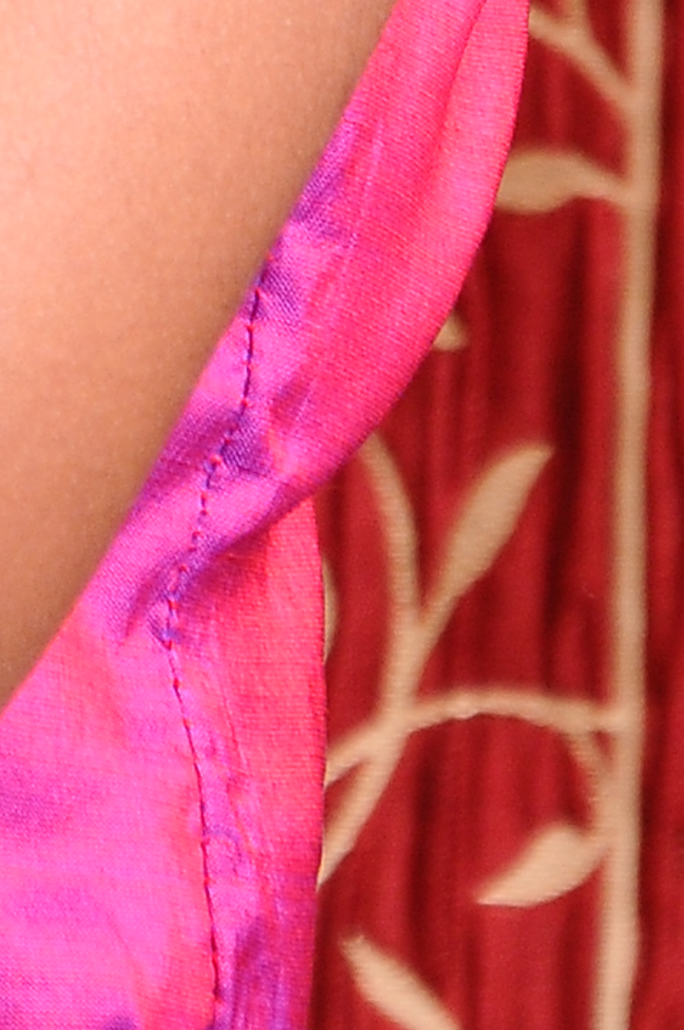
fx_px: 17911
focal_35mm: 627
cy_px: -1734
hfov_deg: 2.2
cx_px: -856
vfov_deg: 3.2
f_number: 7.1
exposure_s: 1/125
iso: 250
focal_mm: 70
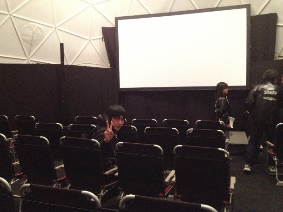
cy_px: 106
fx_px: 286
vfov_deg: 40.7
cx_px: 142
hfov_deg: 52.6
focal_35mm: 35
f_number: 2.4
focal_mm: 4.28
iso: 640
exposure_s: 1/15
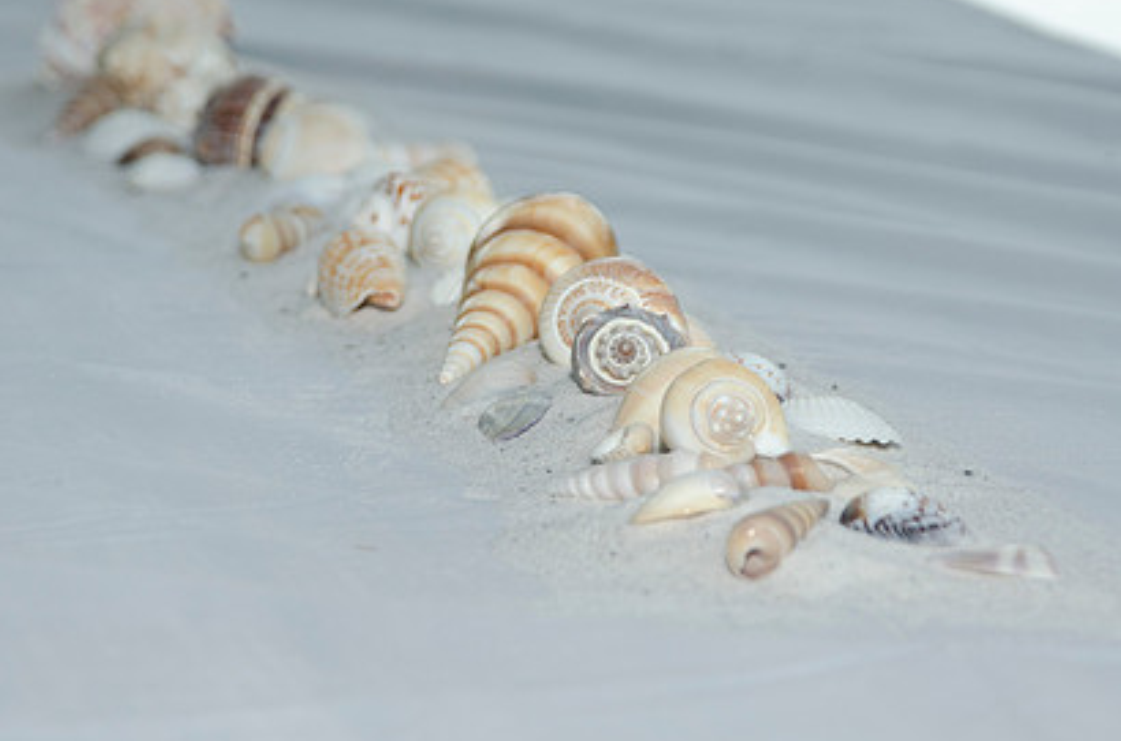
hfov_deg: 10.8
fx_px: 5931
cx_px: 519
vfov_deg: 7.1
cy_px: 268
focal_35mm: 191
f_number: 6.3
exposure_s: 1/250
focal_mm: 90
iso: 100
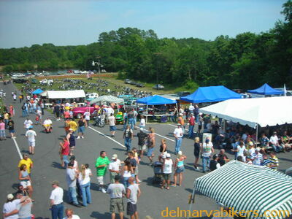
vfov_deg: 37.7
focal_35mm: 38
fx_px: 321
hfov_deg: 49.0
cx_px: 146
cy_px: 110
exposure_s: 1/162
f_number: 6.4
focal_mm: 6.3
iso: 50
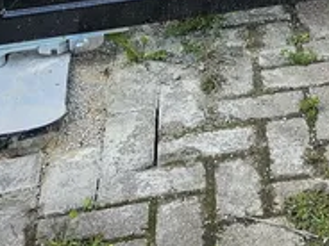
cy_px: -367
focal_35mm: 120
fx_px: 1141
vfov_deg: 10.4
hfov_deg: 15.0
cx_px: 524
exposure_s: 1/127
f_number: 1.7
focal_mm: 6.3
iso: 10
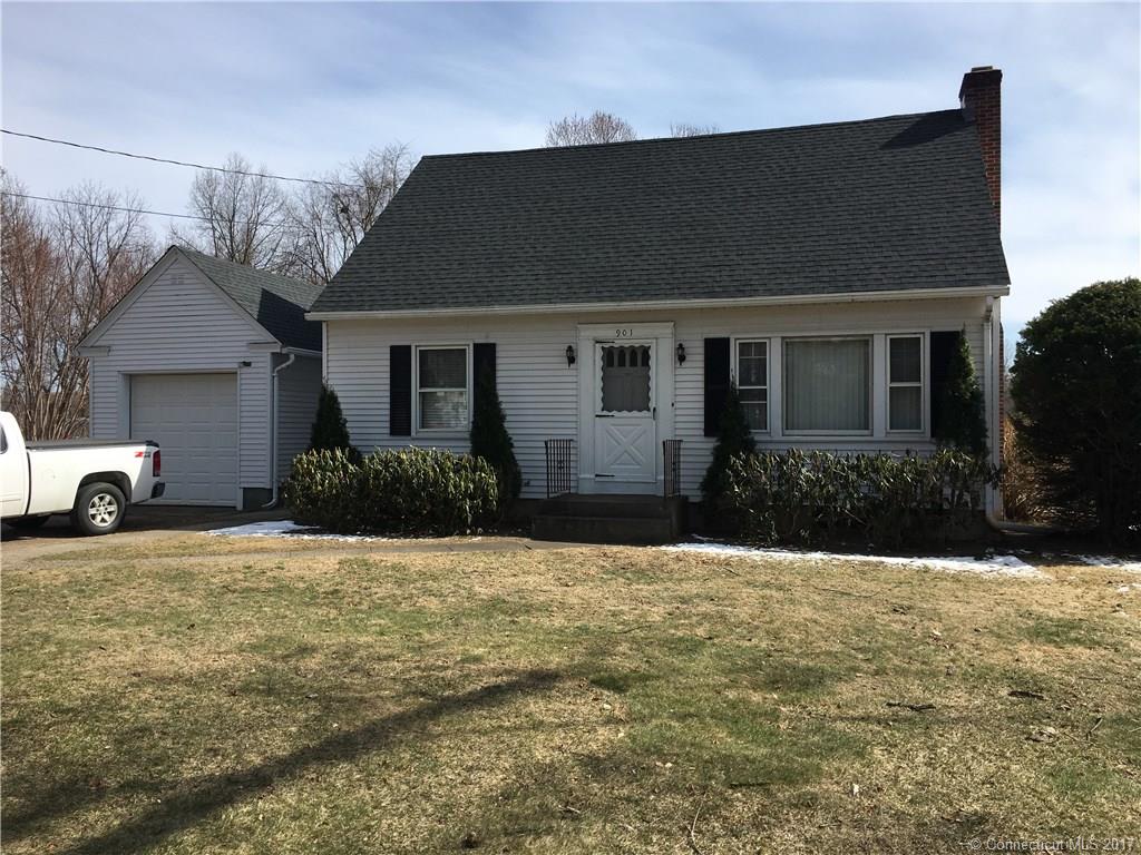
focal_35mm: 29
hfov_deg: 61.7
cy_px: 428
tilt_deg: +0.0
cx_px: 570
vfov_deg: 48.2
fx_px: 956
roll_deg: -0.1
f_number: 2.2
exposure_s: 1/1603
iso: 25
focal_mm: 4.15
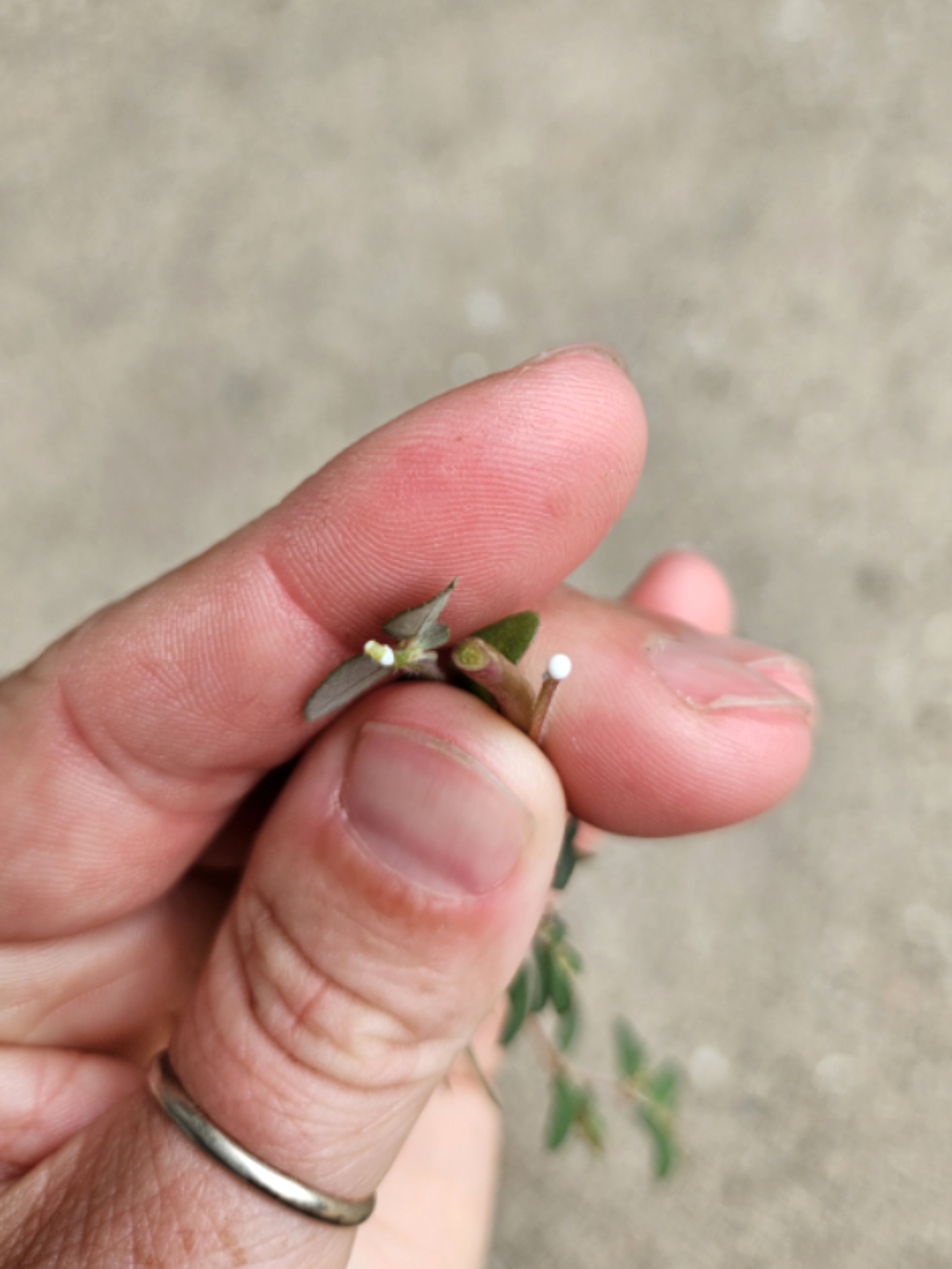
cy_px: 634
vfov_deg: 73.9
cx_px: 476
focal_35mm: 23
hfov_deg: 58.9
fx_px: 843
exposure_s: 1/186
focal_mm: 5.4
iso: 25
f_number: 1.8
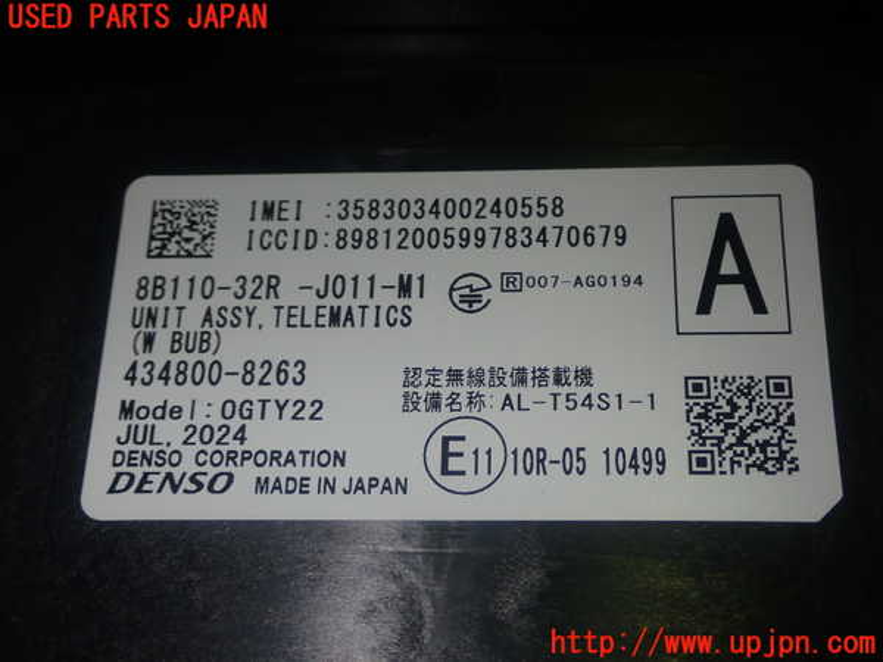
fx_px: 1377
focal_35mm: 54
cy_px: 331
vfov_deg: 27.0
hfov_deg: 35.5
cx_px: 442
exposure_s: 1/50
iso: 200
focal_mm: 9.65
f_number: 10
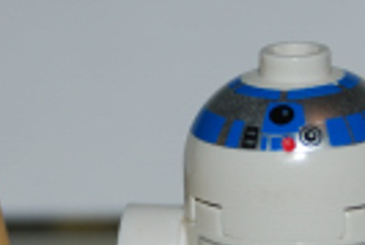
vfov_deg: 4.0
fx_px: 3522
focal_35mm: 347
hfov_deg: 5.9
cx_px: 137
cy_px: 102
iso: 100
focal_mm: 48
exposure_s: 1/125
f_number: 5.6
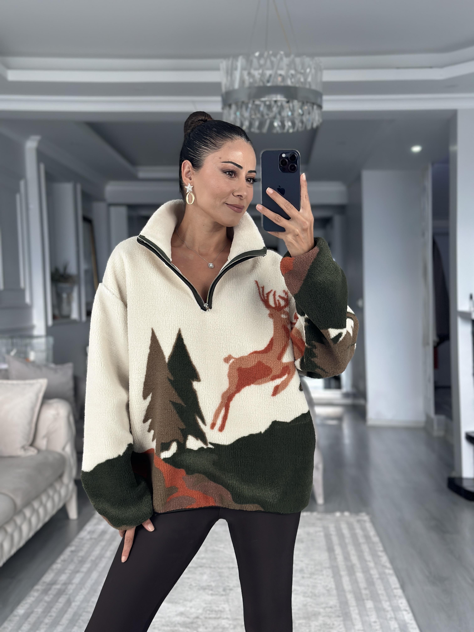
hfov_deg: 30.3
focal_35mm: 48
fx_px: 876
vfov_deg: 39.7
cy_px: 316
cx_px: 237
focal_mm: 6.86
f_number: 1.78
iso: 125
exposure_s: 1/60
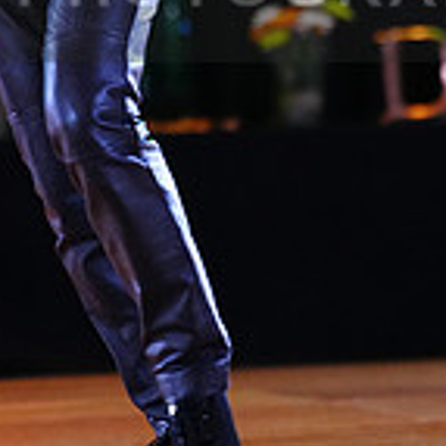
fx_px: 5175
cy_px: -41
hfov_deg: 4.9
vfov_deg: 4.9
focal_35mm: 355
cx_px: 207
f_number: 2.8
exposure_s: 1/400
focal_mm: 103
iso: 6400
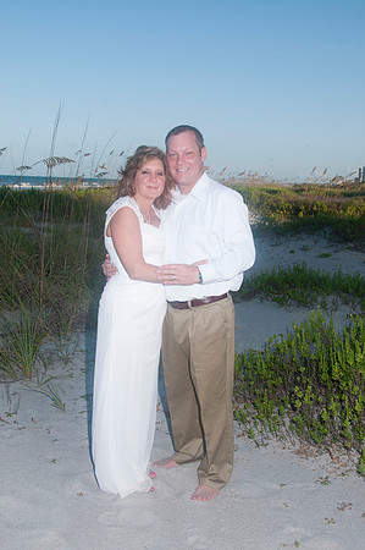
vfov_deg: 49.6
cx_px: 182
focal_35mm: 39
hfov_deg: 34.1
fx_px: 594
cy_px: 275
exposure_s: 1/250
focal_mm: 26
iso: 100
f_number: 8
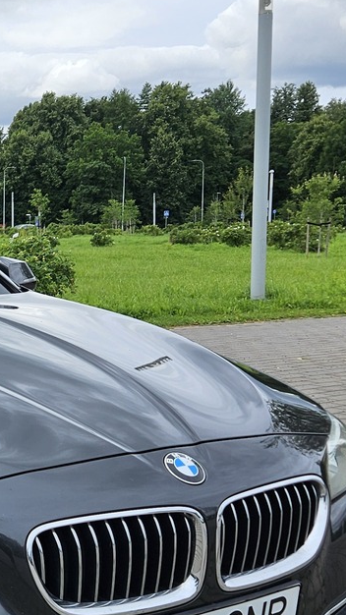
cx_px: -139
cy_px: 372
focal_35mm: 64
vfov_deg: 32.7
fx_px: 1044
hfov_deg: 17.3
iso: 25
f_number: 1.8
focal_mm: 5.4
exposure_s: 1/2049
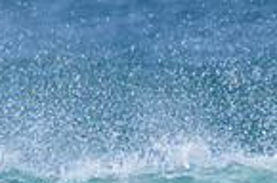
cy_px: 304
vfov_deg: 0.3
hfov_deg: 0.5
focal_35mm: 4012
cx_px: -82
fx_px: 30802
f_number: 11
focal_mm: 1000
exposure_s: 1/2000
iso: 900
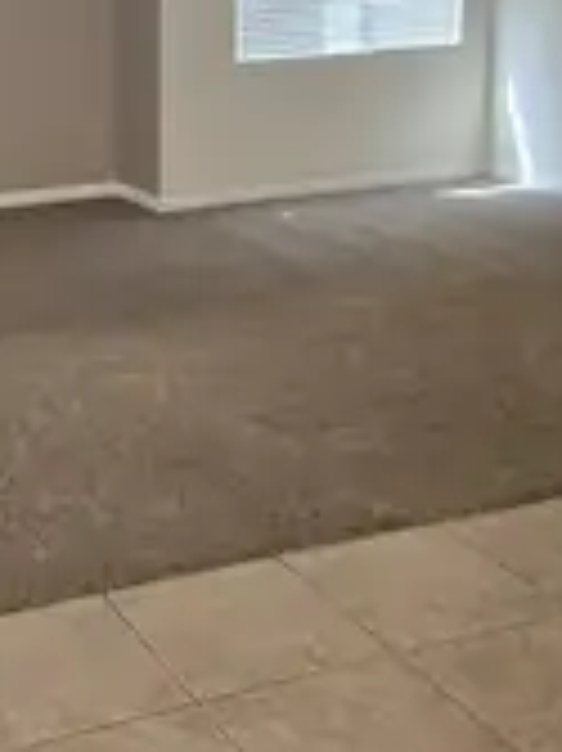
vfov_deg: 34.8
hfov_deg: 25.2
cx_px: -4
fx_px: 1192
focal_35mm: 55
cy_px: 284
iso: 320
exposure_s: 1/120
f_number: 1.8
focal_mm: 5.4
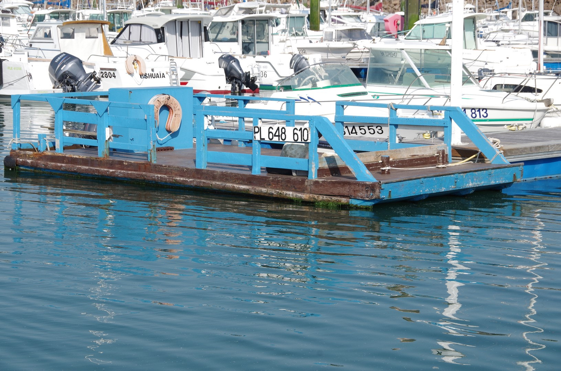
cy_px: 186
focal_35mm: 105
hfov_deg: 19.5
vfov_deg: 13.0
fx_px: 1633
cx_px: 280
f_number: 9
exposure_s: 1/320
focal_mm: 70
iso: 200
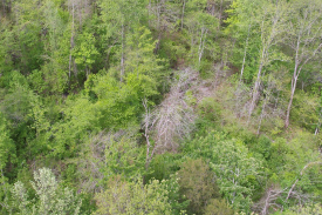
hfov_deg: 33.4
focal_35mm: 60
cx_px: 142
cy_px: 23
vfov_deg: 22.1
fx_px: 536
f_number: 2.8
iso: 100
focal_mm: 8.38
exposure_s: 1/725
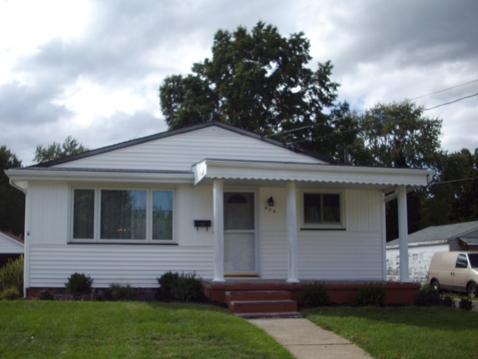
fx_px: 608
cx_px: 203
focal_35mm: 44
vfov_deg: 32.8
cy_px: 209
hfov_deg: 42.8
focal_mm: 6.2
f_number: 5.6
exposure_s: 1/250
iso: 80
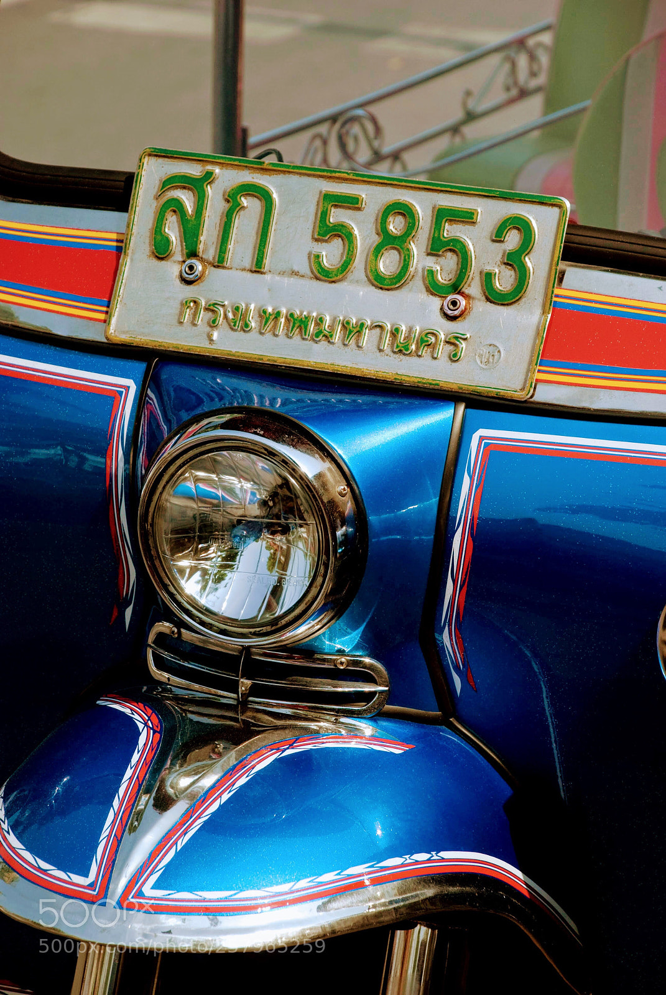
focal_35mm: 135
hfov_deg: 10.2
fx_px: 3735
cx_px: 333
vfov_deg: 15.2
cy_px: 498
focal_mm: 90
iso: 160
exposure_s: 1/640
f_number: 6.3
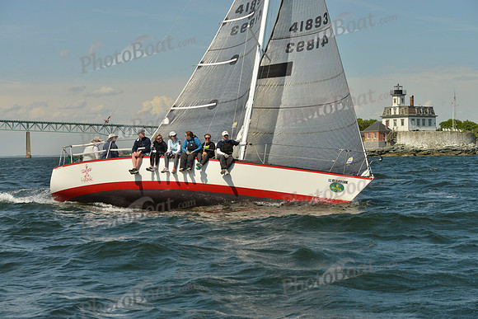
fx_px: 930
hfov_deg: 28.8
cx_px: 239
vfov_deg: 19.5
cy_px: 160
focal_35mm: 70
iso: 280
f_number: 9
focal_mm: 70
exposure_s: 1/1600
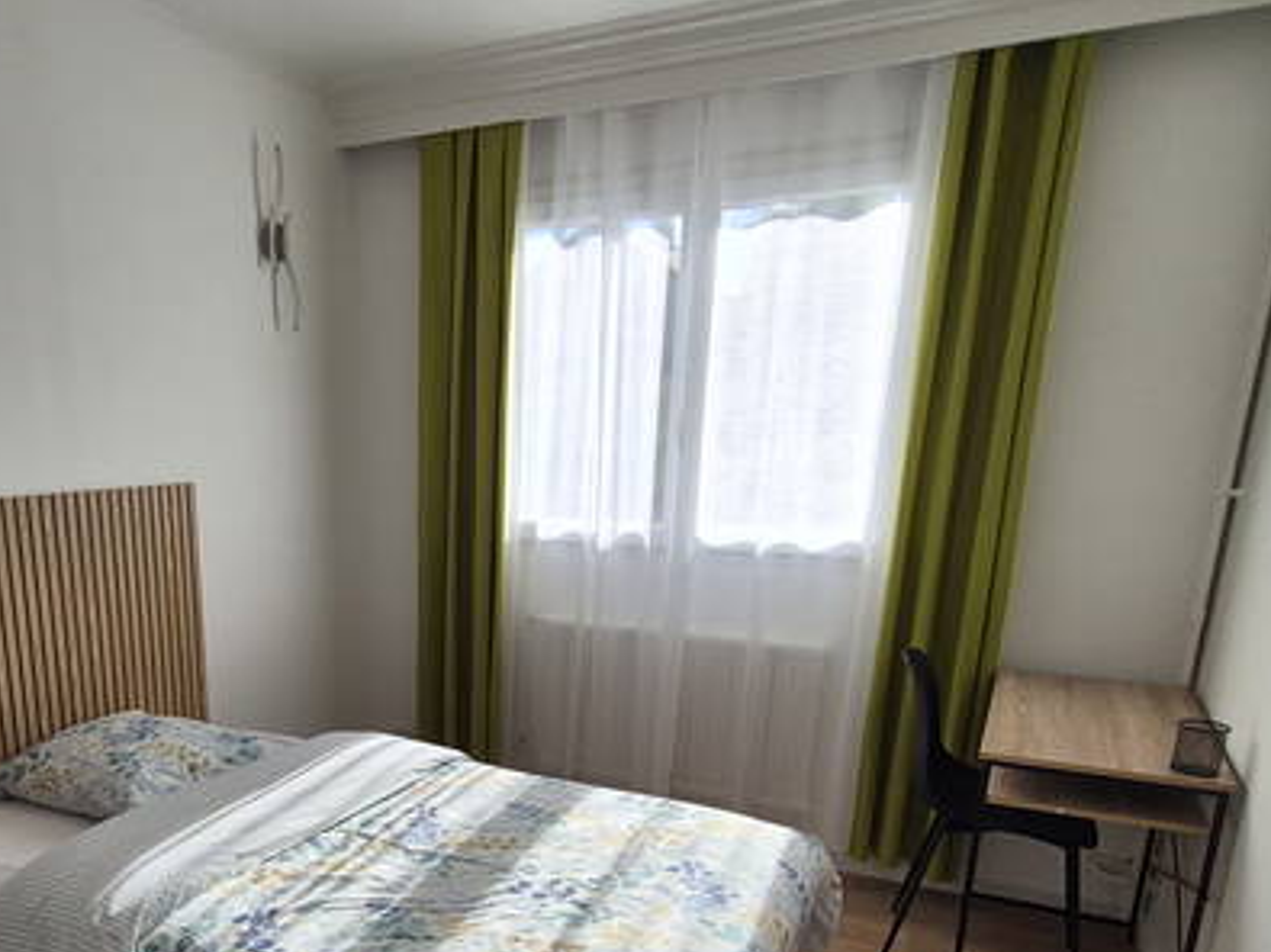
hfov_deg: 65.0
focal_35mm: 26
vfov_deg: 50.8
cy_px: 717
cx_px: 396
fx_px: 954
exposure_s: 1/1060
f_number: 2.2
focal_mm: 2.2
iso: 50
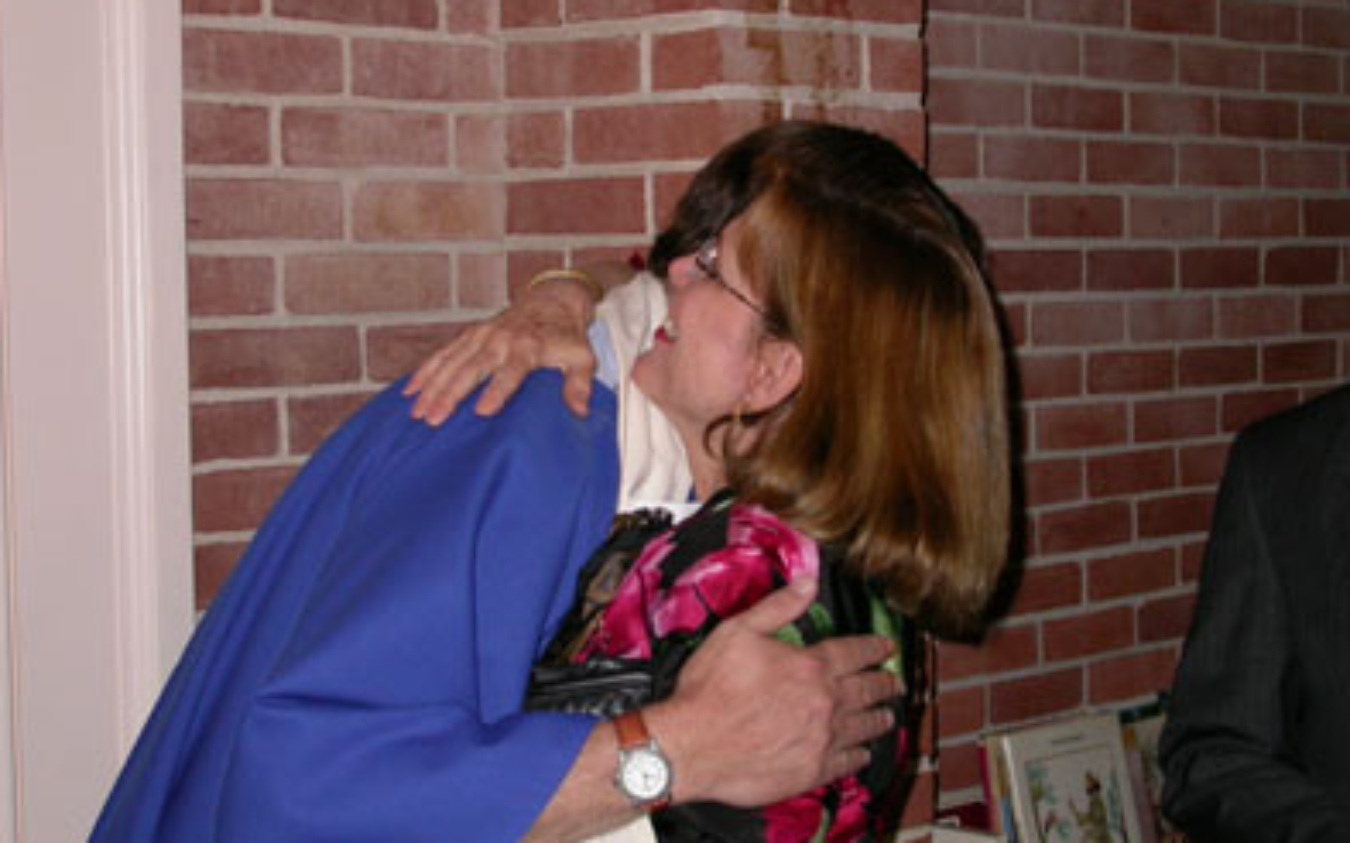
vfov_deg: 18.6
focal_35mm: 70
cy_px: 415
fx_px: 2575
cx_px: 668
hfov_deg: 29.4
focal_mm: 13.6
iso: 100
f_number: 3.2
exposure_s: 1/60.3
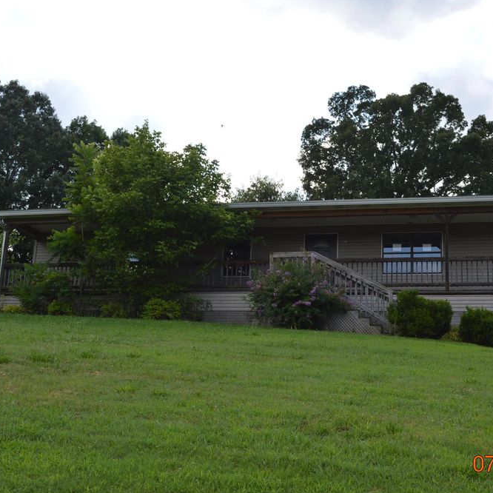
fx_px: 757
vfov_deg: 36.1
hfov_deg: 36.0
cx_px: 285
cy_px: 249
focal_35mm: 47
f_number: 7.1
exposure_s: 1/200
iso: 100
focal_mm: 24
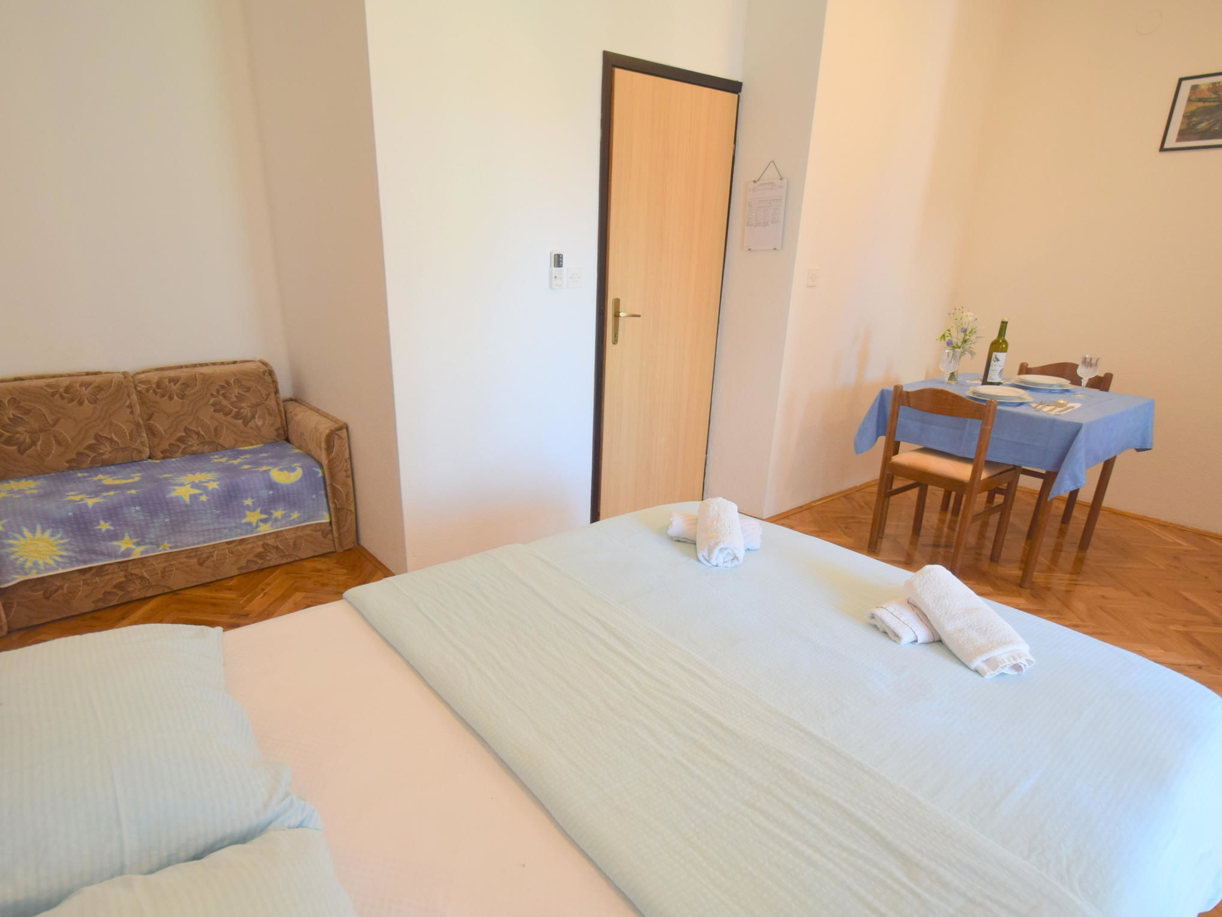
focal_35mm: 17
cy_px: 475
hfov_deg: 90.8
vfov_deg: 74.7
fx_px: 600
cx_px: 562
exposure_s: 1/60
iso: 500
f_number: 4
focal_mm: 10
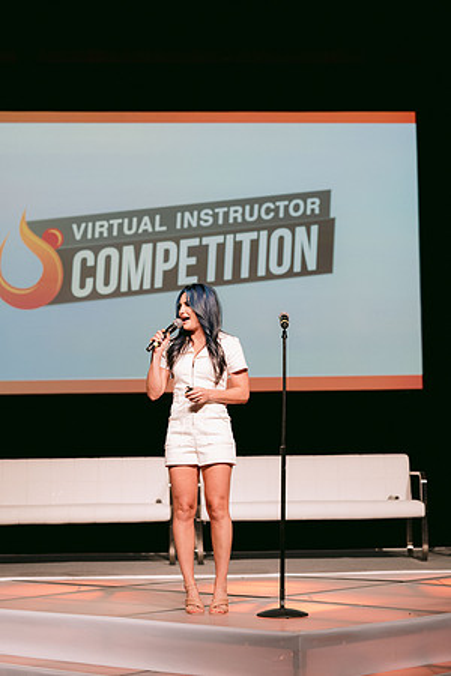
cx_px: 226
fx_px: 1597
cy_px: 338
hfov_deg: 16.1
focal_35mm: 85
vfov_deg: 23.9
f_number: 2.8
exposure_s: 1/200
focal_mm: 85
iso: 400
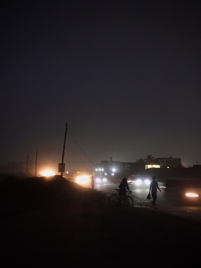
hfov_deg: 32.9
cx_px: 100
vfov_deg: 42.9
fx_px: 341
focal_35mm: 44
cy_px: 134
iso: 800
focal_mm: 7.84
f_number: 2.9
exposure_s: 1/10
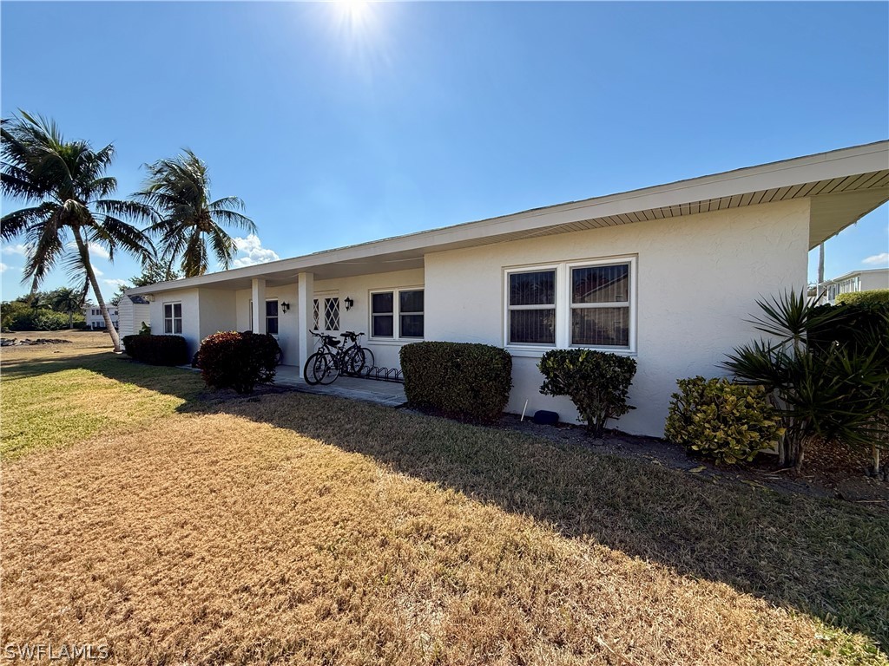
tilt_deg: -0.7
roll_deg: -0.5
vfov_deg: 85.7
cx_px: 444
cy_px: 333
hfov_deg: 102.1
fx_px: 360
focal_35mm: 14
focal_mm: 2.22
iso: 80
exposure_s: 1/1848
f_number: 2.2
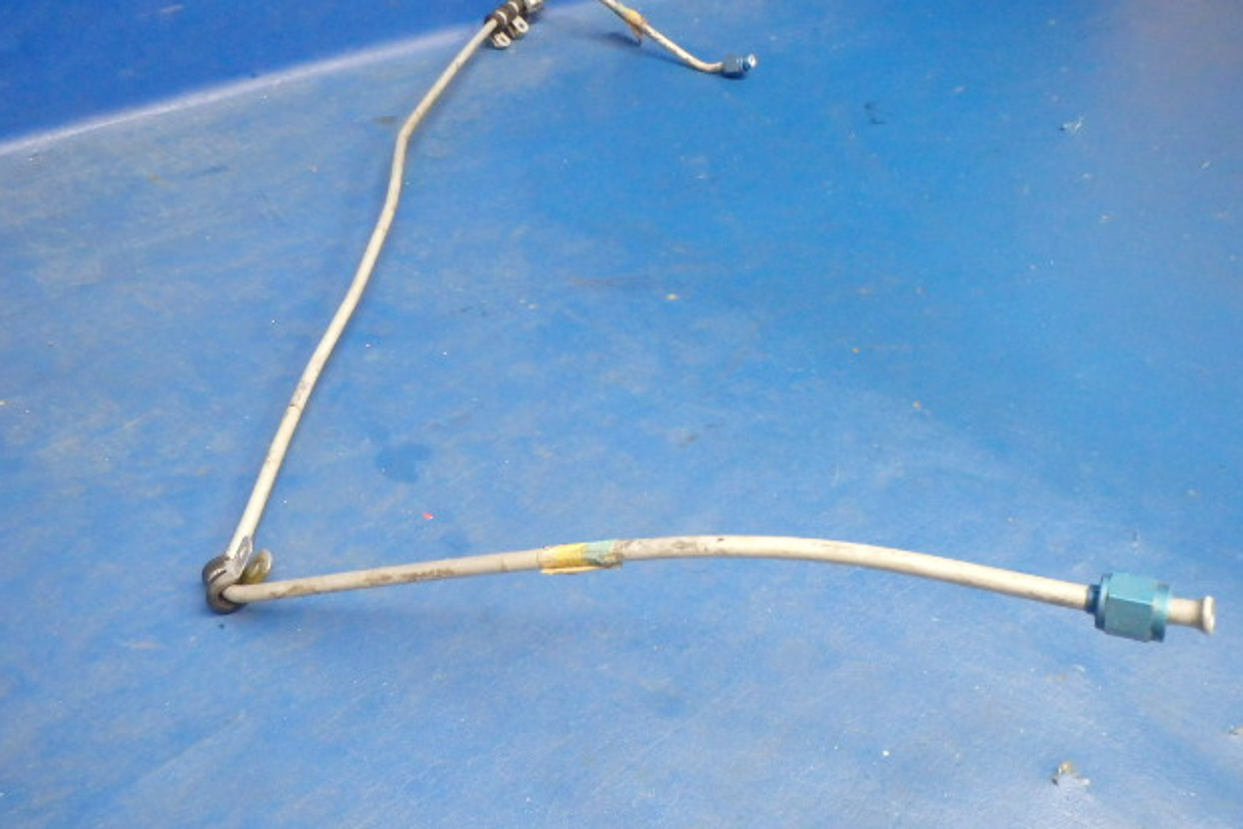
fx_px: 1036
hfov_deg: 61.9
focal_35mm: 30
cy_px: 412
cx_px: 623
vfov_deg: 43.6
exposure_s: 1/30
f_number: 3.9
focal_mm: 5
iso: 1600
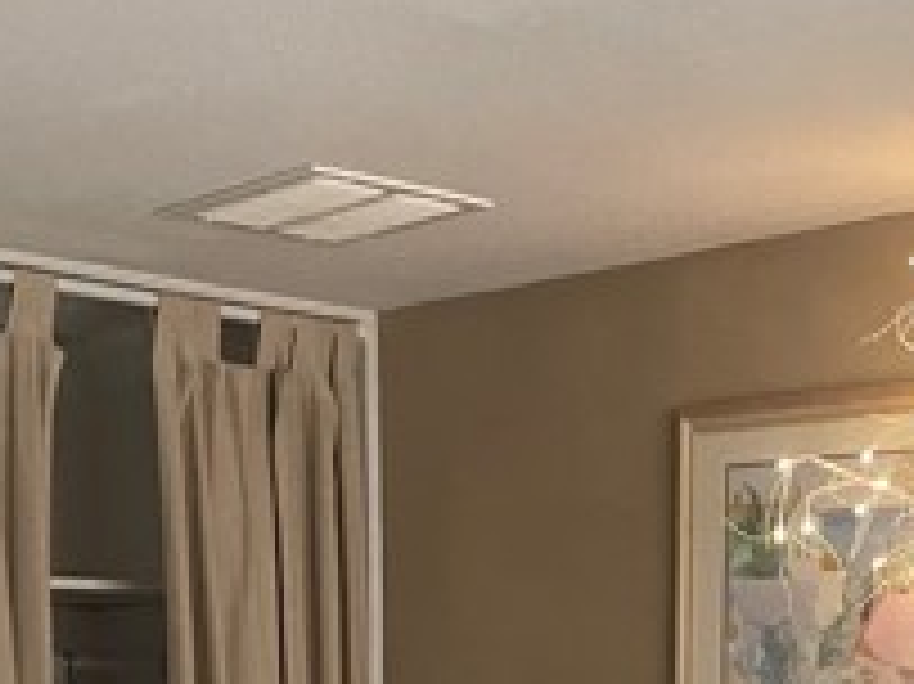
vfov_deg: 16.4
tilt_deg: -7.9
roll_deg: +0.2
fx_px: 2164
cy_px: 1022
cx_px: 477
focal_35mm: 82
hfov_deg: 23.8
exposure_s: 1/30
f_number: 1.6
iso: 640
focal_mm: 4.2
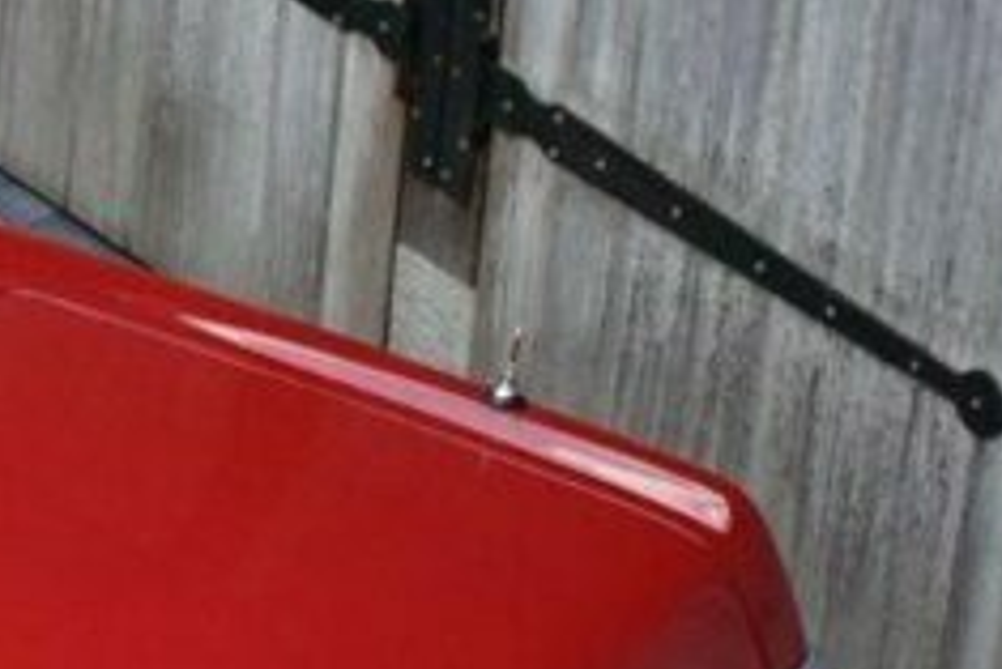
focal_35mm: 245
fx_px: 6823
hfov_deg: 7.9
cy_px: 601
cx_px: -1300
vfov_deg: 5.6
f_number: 5
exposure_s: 1/250
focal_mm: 32
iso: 400
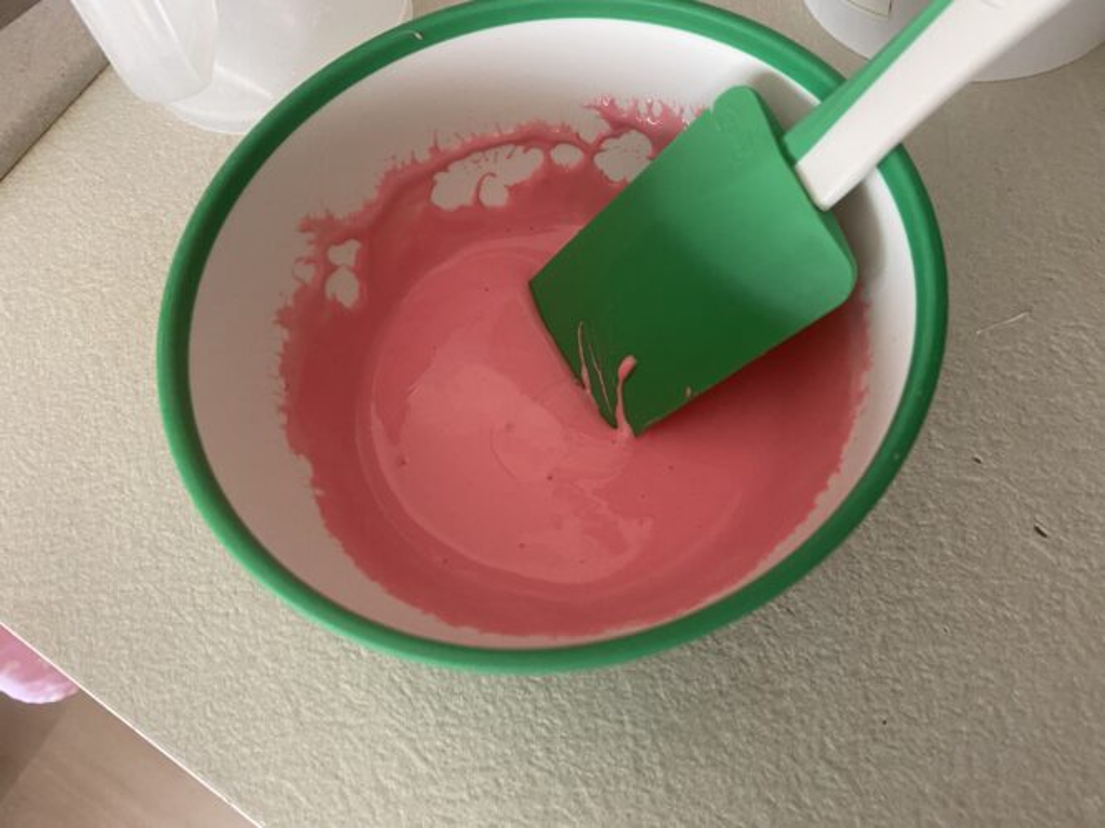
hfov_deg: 67.3
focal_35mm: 26
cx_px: 552
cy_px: 414
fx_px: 830
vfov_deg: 53.0
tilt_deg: -65.6
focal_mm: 4.25
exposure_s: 1/60
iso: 320
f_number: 1.8
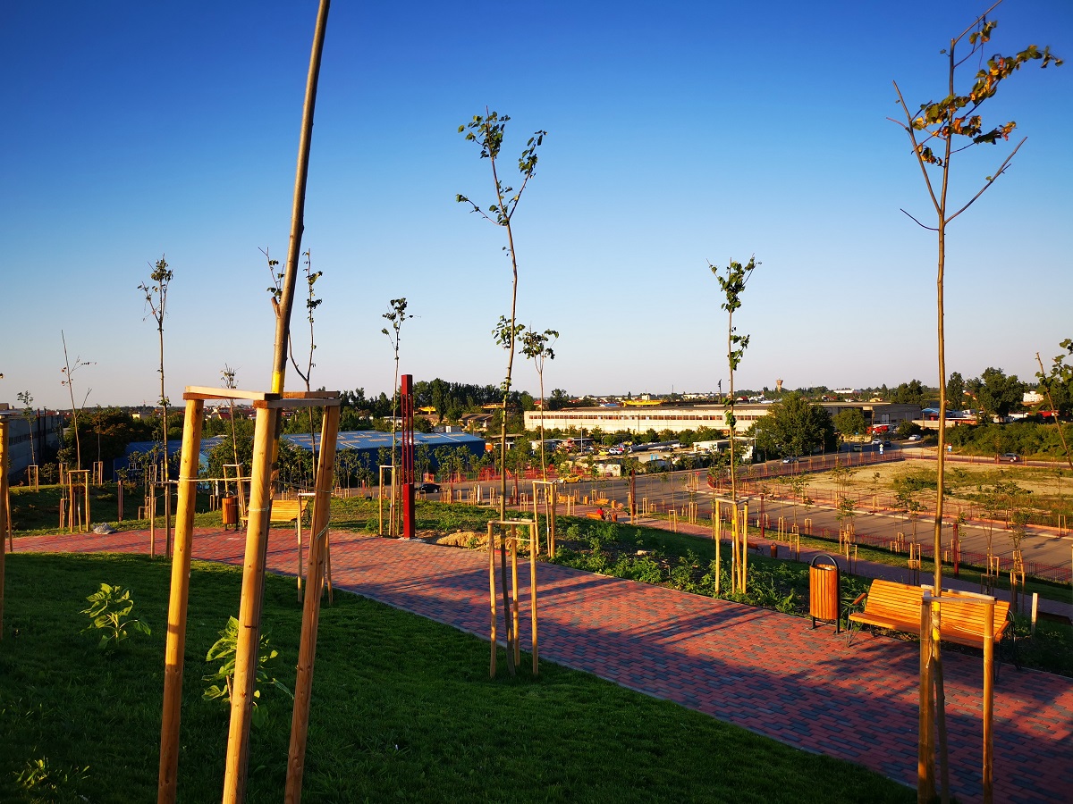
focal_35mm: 27
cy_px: 402
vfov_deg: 51.4
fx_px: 837
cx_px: 536
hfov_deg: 65.3
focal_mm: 5.58
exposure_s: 1/1028
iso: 50
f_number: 1.8
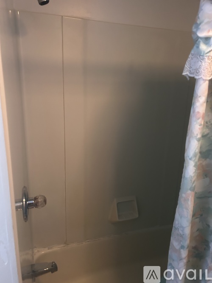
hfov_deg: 53.0
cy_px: 142
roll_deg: -1.7
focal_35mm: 26
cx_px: 106
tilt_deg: -14.7
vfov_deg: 67.3
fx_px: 212
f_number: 1.5
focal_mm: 5.7
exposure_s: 1/30
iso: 500
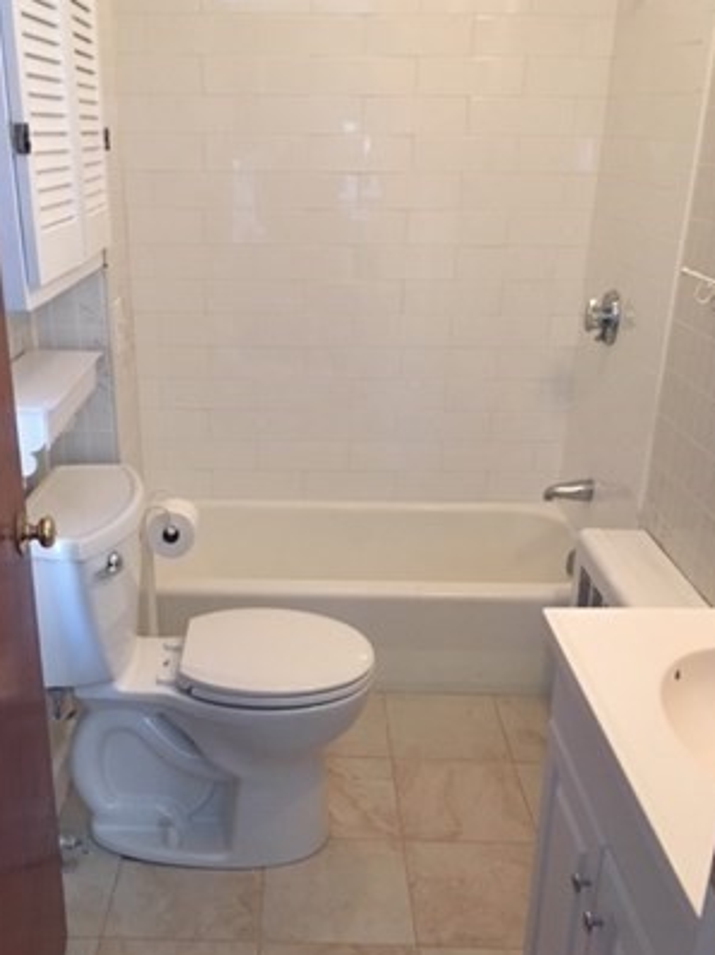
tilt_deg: -20.2
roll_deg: -1.2
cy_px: 528
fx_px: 965
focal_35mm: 35
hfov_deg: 40.5
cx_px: 300
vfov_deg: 52.6
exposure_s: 1/30
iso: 160
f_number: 2.2
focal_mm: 4.15
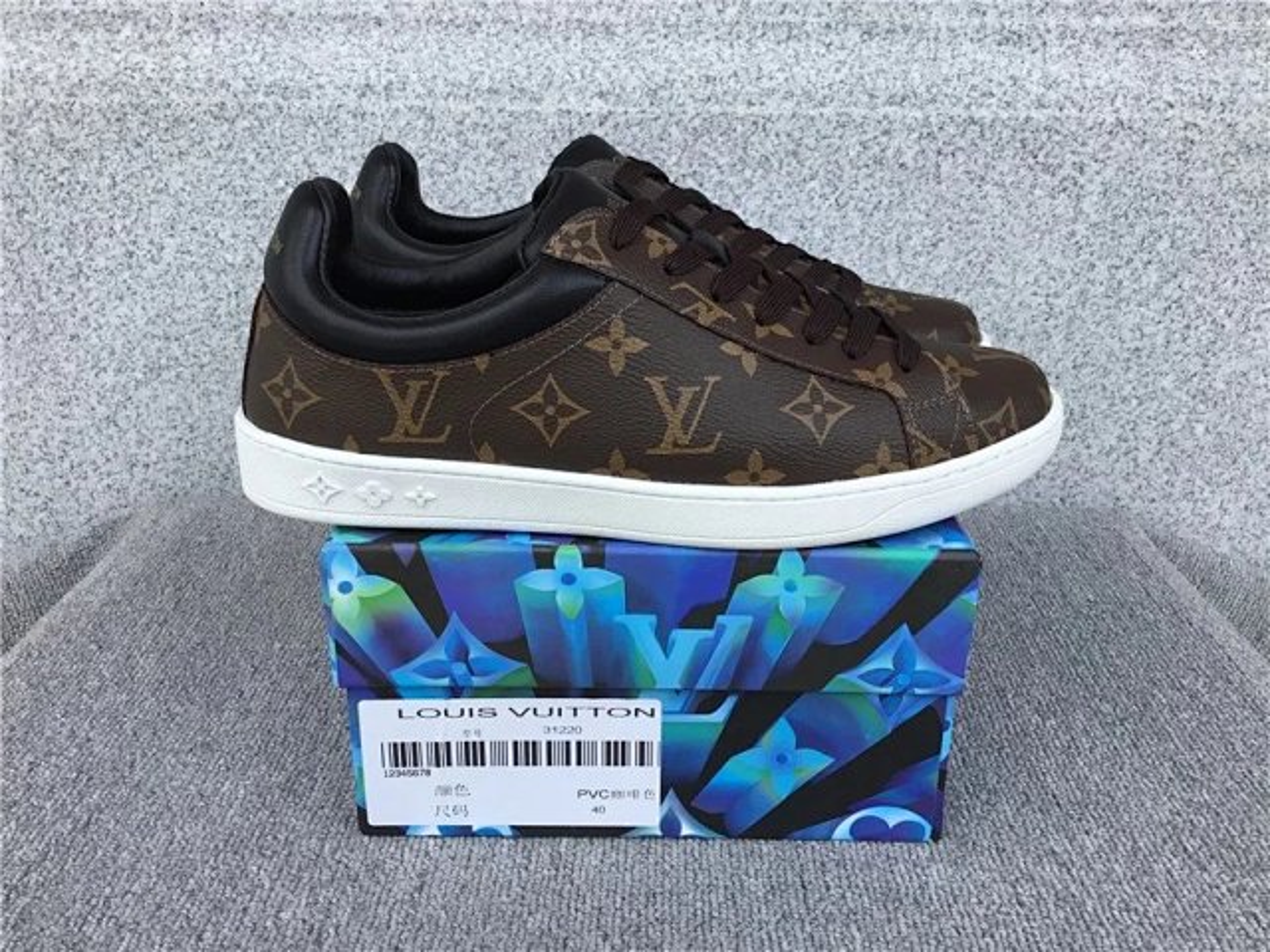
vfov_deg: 45.4
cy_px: 476
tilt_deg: -21.1
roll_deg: -0.5
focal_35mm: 31
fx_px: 1137
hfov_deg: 58.4
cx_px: 635
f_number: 2.4
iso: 25
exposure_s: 1/344
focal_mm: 3.3
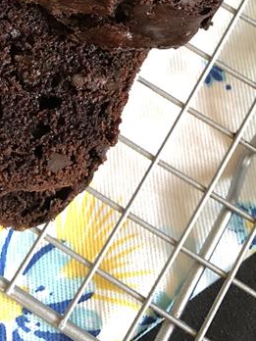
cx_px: 117
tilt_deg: -72.8
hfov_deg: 19.6
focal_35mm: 75
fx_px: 740
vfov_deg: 23.3
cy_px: -89
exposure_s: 1/9
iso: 100
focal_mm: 4
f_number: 1.8
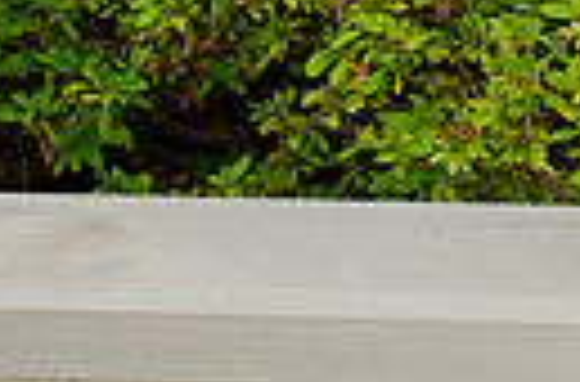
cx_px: 1070
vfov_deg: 6.9
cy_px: -81
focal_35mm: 196
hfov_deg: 9.9
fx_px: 3146
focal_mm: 29
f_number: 6.3
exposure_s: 1/250
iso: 100
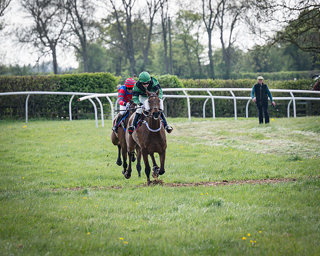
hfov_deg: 4.5
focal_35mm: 433
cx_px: 187
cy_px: 120
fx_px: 4096
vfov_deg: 3.6
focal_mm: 155
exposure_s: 1/2000
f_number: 4
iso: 400
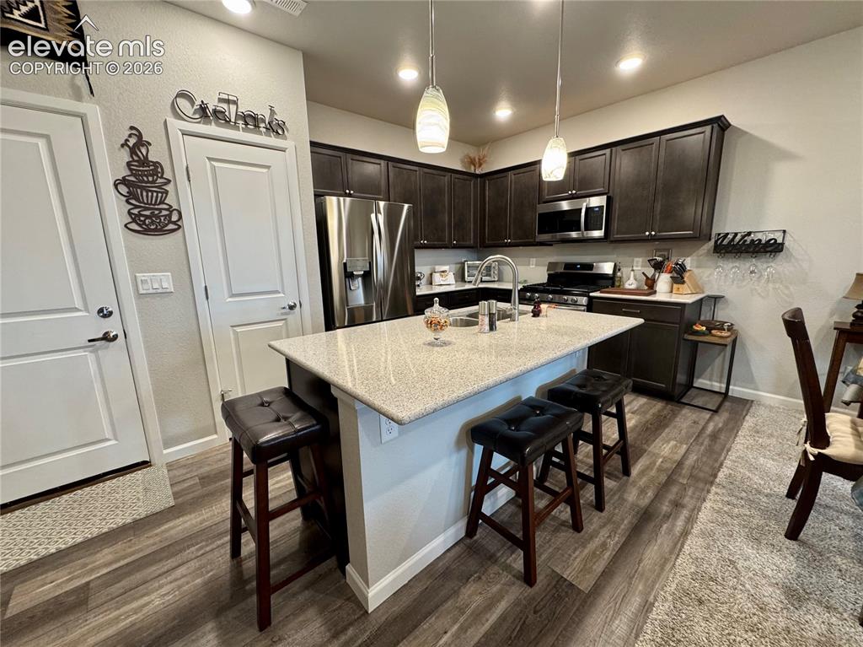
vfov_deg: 85.6
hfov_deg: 102.1
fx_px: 349
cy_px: 324
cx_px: 432
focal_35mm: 14
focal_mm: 2.22
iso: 200
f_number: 2.2
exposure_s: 1/60
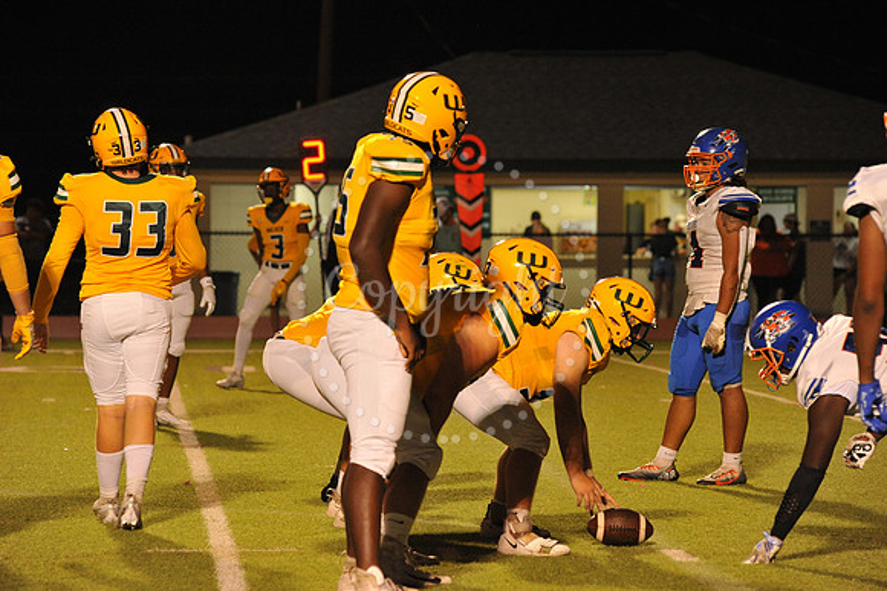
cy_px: 296
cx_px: 444
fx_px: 4925
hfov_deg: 10.3
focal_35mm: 200
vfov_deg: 6.9
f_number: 7.1
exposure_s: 1/160
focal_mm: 200
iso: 3200
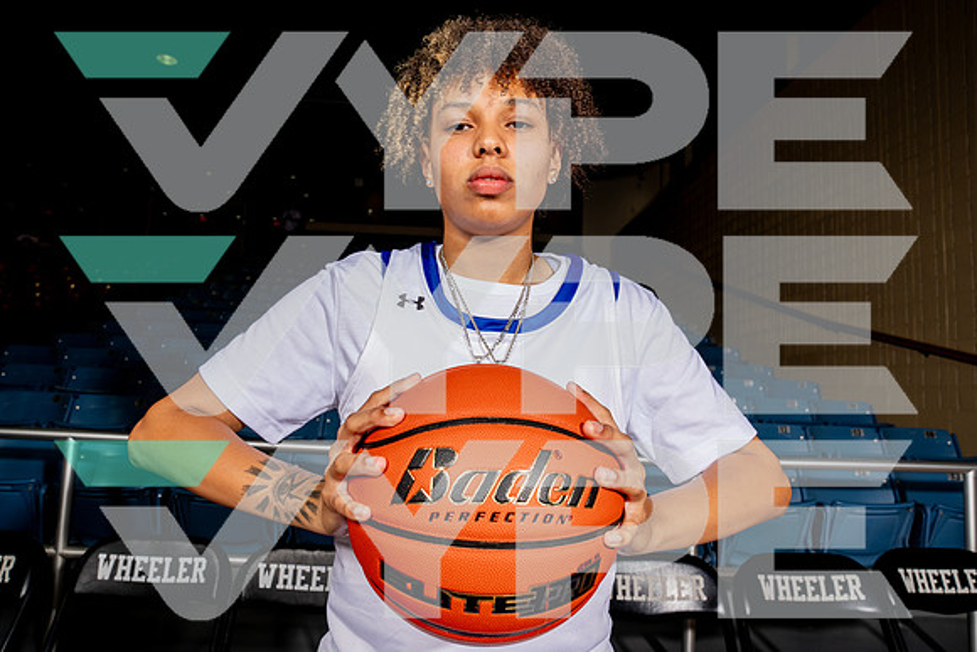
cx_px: 488
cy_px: 326
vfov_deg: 53.2
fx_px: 651
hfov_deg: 73.7
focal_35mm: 24
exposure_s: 1/125
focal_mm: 24
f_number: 7.1
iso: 250
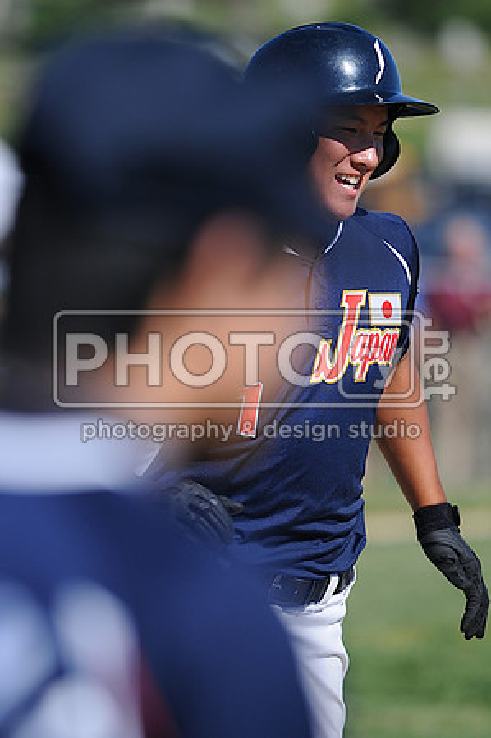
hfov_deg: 3.0
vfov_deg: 4.6
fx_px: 9227
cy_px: 369
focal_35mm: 450
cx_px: 246
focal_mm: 300
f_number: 4
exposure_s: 1/2000
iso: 200
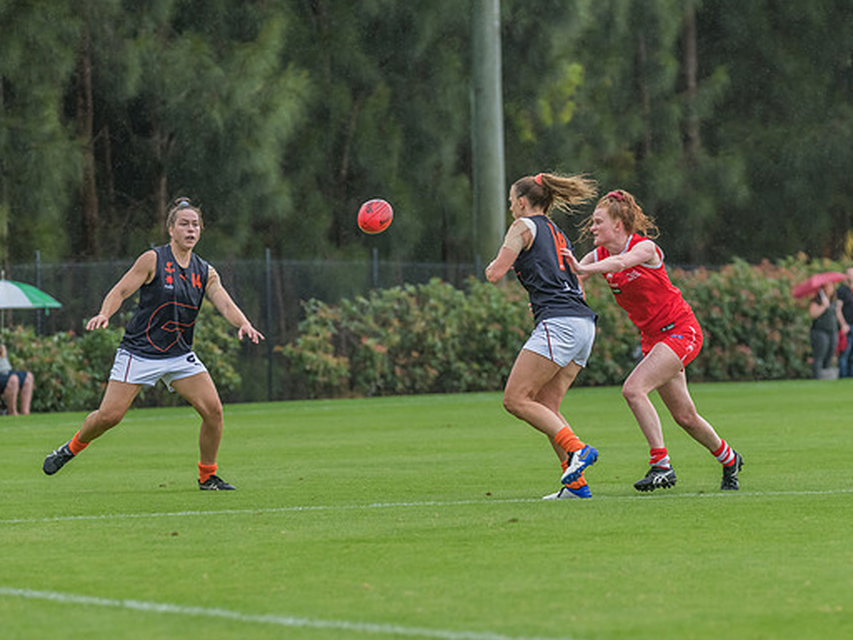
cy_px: 316
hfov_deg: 6.5
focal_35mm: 305
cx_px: 635
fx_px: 7516
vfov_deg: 4.9
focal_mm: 195
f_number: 4.5
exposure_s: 1/1250
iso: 800
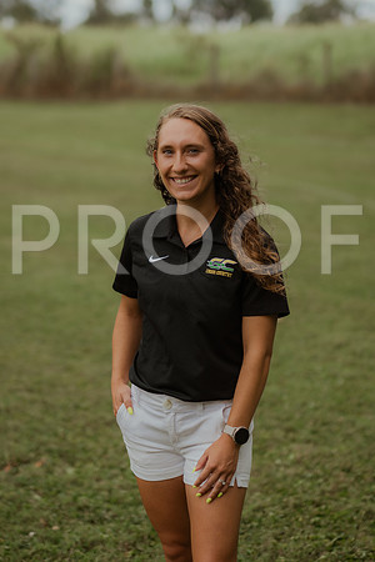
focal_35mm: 75
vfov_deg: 27.0
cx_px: 188
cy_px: 281
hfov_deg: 18.2
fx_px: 1172
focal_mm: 50
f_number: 2.8
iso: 250
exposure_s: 1/3200
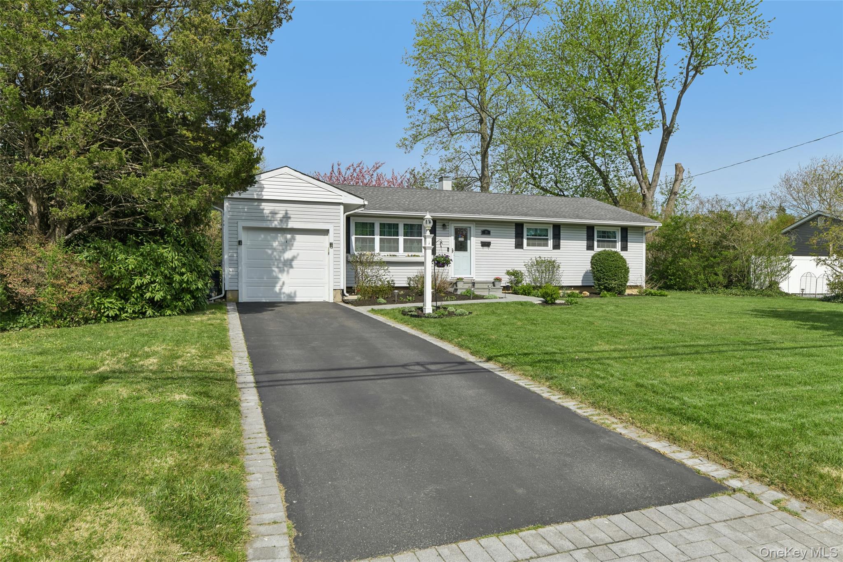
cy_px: 281
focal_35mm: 24
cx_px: 422
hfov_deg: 73.7
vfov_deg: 53.1
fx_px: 562
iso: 200
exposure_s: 1/640
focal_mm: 24
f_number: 8
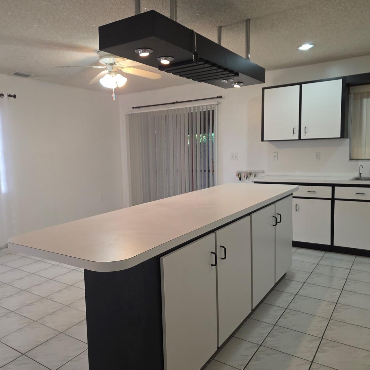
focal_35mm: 28
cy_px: 189
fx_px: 339
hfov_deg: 56.9
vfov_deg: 57.3
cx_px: 151
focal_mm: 6.25
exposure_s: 1/120
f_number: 1.7
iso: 160
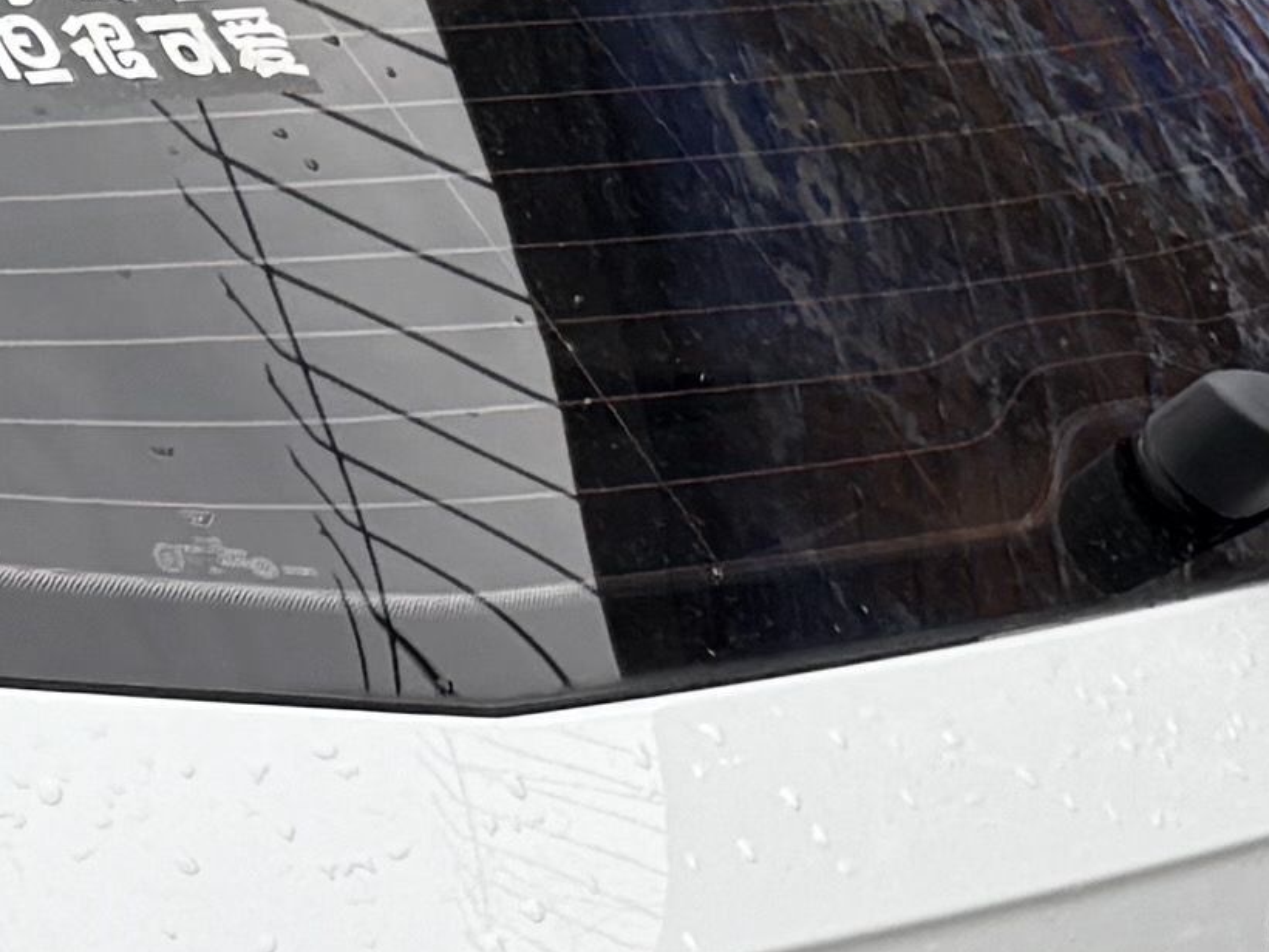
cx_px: -1286
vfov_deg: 8.7
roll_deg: +0.2
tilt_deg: -15.3
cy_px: 1337
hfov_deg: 10.8
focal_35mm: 167
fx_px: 6123
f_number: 1.78
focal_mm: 6.76
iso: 80
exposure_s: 1/677
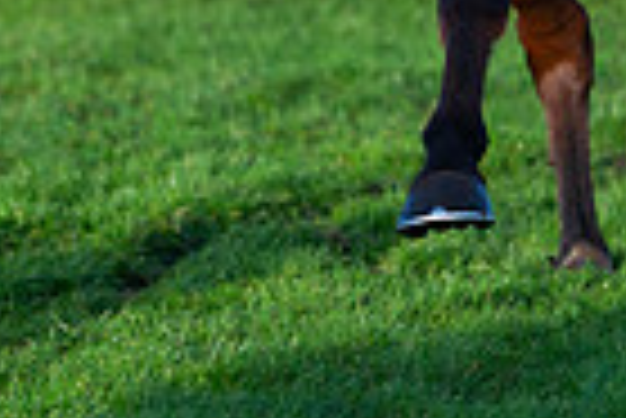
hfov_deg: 2.6
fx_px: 13769
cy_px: -440
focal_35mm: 791
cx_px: 618
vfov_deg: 1.7
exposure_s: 1/2000
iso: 320
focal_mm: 175
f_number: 3.5
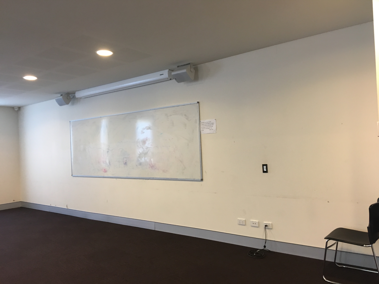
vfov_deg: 48.2
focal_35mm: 29
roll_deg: +4.9
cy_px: 142
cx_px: 190
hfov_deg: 61.7
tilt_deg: +0.1
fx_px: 318
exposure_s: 1/33
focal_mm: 4.15
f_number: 2.2
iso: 125
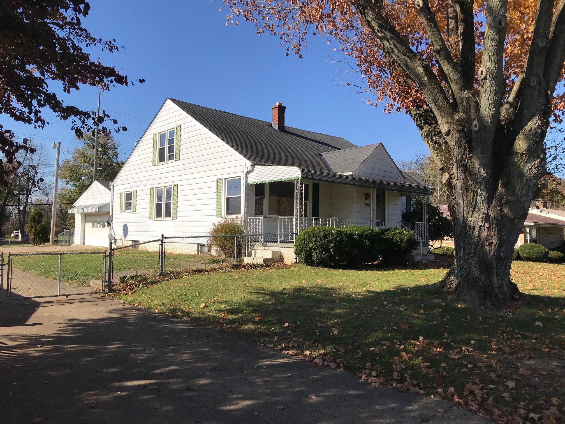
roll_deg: -0.6
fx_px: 457
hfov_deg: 63.4
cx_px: 282
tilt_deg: +4.2
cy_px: 212
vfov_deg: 49.7
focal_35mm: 28
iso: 20
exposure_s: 1/2591
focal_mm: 3.99
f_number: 1.8
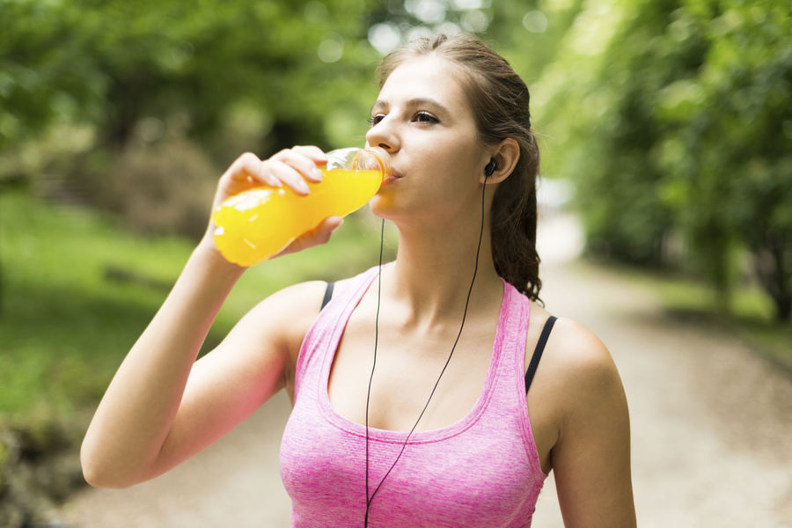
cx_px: 396
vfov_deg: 27.0
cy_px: 264
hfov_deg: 39.6
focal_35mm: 50
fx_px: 1100
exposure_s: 1/800
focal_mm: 50
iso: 200
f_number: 2
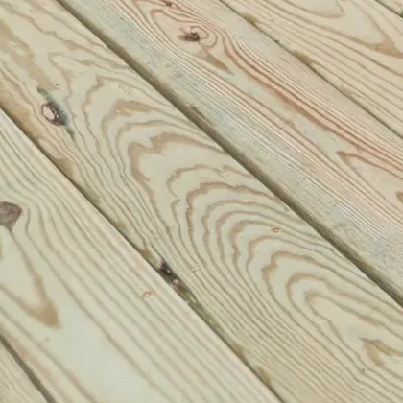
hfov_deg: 12.1
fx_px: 1633
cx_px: 865
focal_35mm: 124
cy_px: -588
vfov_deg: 11.4
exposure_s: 1/246
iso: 12
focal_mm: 6.4
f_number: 1.8
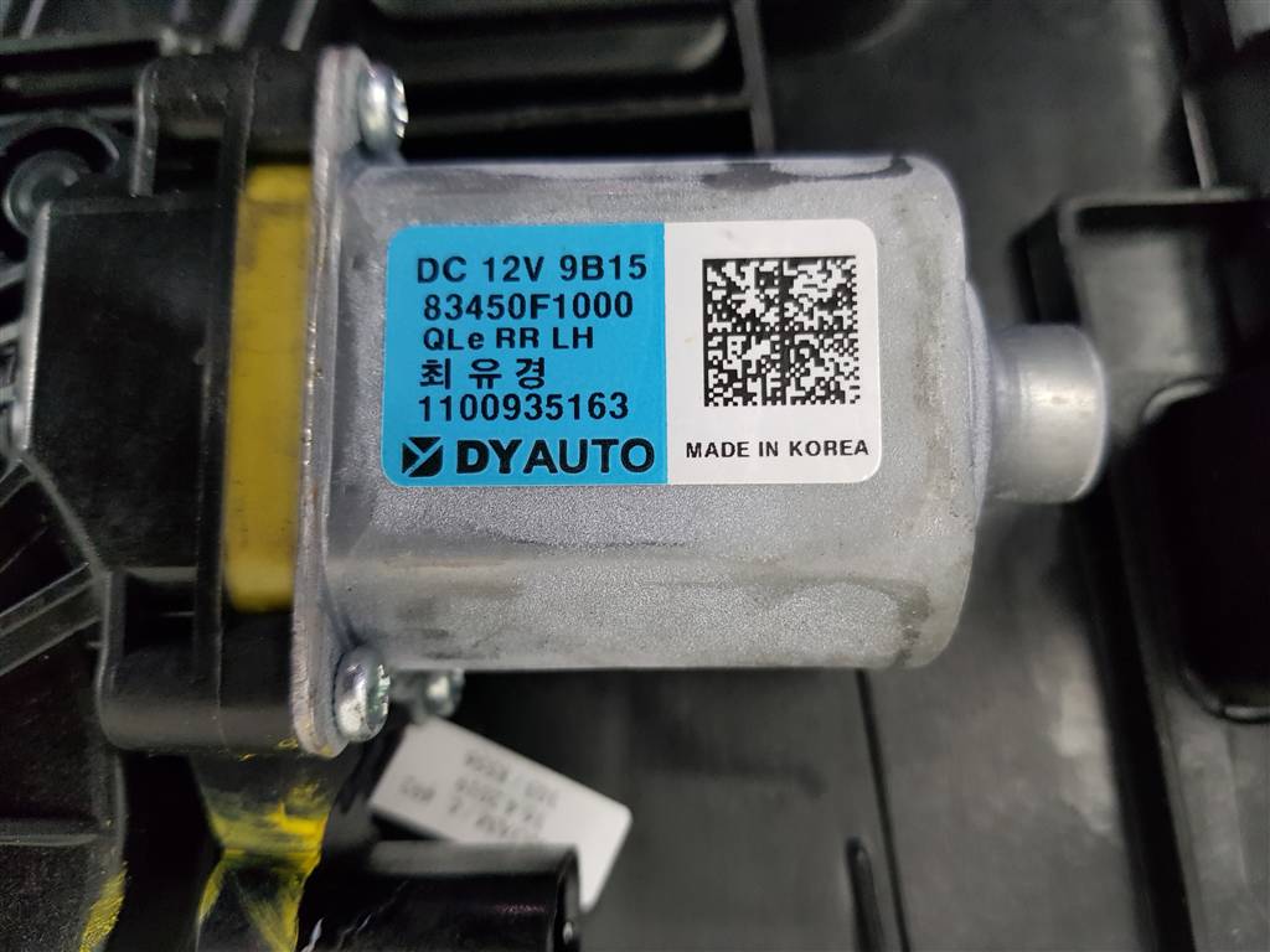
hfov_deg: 67.3
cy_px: 476
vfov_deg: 53.1
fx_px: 954
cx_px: 635
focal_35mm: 26
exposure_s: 1/100
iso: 320
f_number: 1.7
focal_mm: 4.2
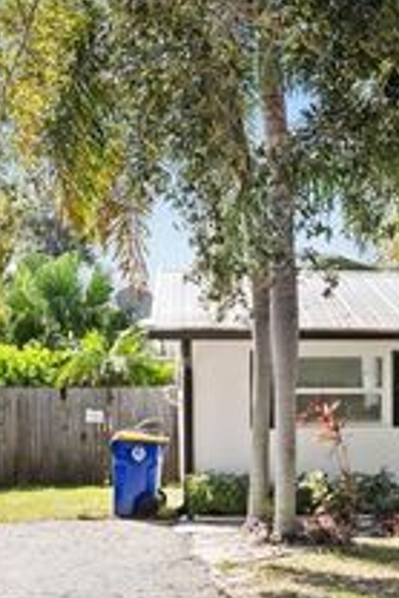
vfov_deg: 24.0
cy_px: 418
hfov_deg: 15.1
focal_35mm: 84
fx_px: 1394
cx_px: 588
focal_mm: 35
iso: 1600
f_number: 10
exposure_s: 1/160
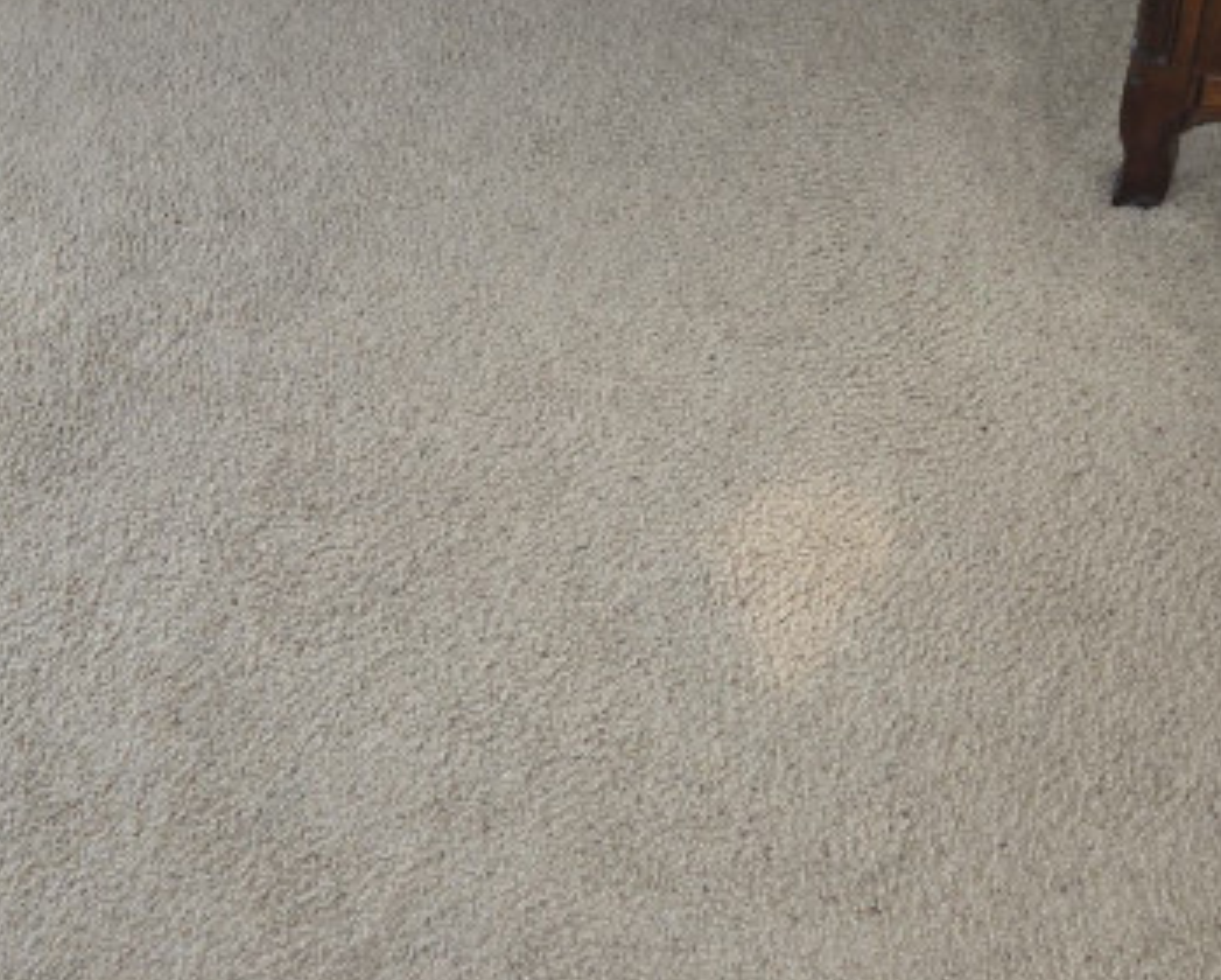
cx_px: 604
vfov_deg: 40.2
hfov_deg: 49.0
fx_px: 1339
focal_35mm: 37
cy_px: 474
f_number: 1.8
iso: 20
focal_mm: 4
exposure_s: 1/3546
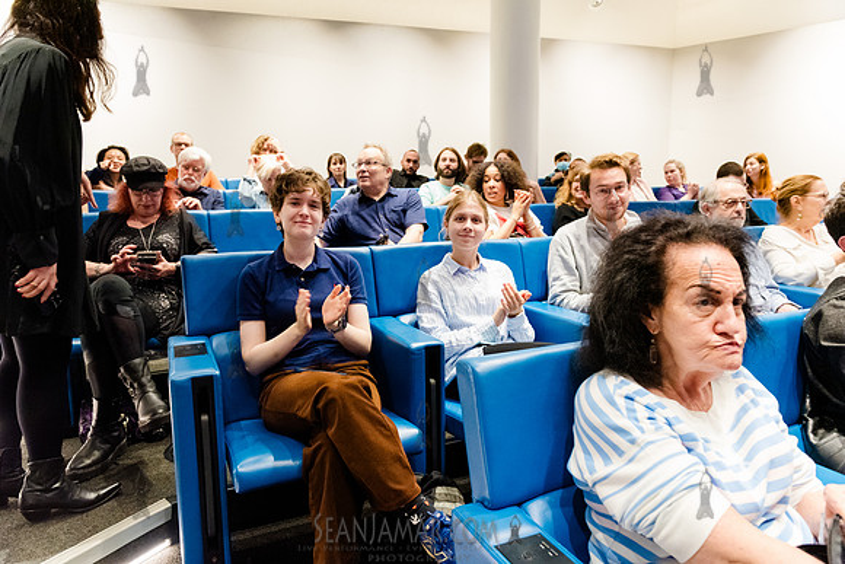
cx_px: 422
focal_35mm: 24
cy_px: 282
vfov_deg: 53.2
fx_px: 563
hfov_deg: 73.7
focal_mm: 24
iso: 6400
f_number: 4
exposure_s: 1/160
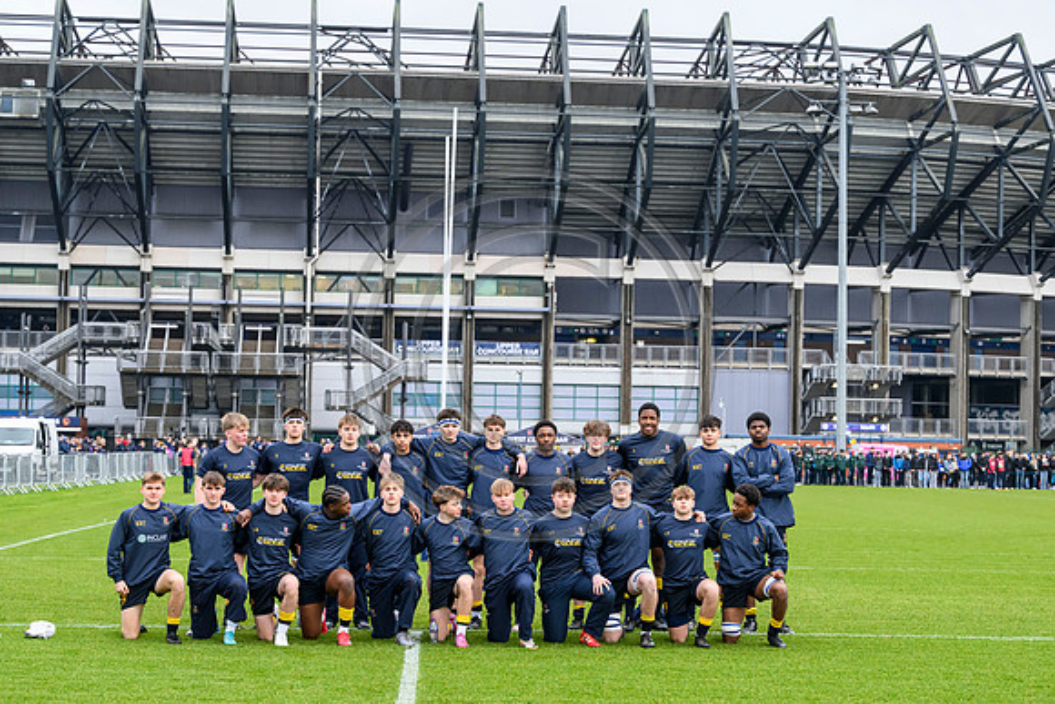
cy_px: 352
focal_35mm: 73
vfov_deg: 18.6
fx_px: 2150
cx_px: 528
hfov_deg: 27.6
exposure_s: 1/1000
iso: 2500
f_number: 4.5
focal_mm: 70
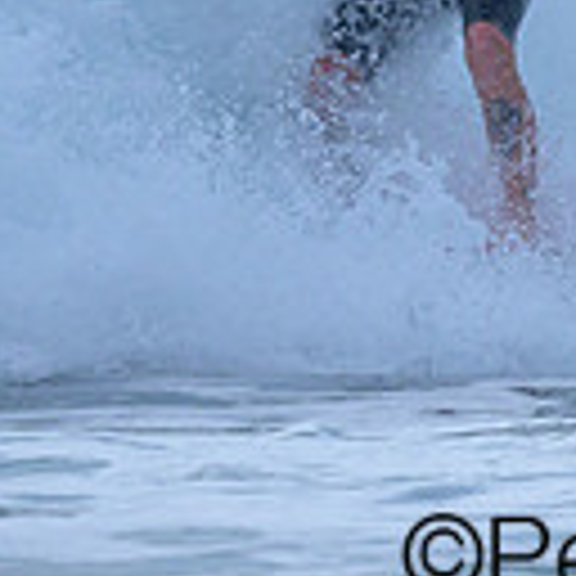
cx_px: 643
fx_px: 66643
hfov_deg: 0.5
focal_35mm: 3540
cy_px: -188
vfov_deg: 0.5
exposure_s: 1/2000
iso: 560
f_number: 6.3
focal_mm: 800
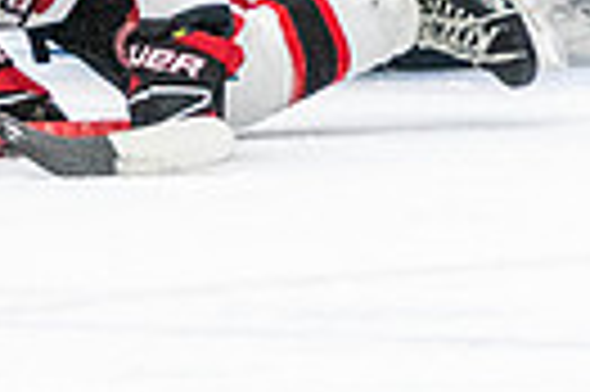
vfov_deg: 1.2
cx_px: -553
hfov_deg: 1.8
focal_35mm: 1171
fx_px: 19167
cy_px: -371
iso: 3200
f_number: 2.8
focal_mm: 185
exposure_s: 1/640
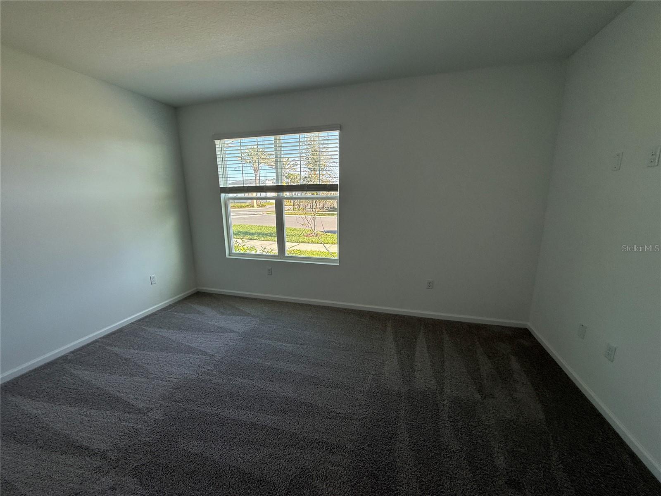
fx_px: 267
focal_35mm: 14
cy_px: 248
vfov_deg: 85.7
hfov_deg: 102.1
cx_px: 330
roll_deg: +1.2
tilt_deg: -6.0
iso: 64
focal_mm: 2.22
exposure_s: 1/150
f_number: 2.2
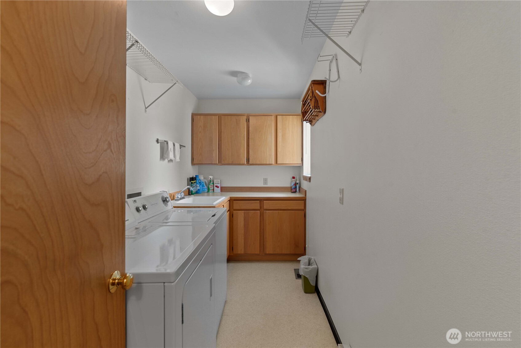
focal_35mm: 15
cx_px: 260
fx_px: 217
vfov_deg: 77.4
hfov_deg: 100.4
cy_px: 174
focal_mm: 15
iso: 200
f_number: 8
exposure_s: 1
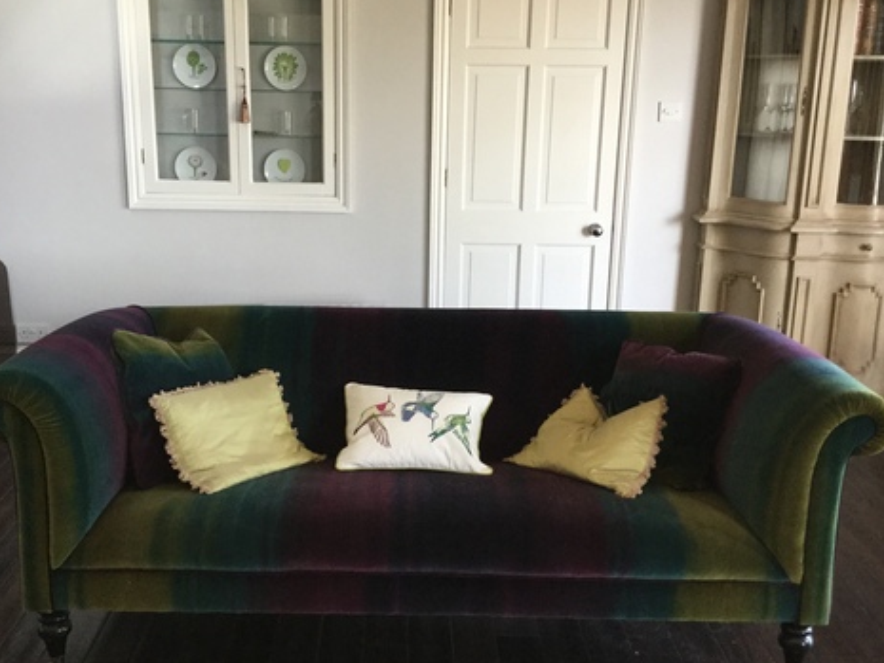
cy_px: 336
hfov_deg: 46.7
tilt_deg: -19.1
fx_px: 1022
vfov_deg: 36.0
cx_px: 405
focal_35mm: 40
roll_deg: -0.9
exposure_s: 1/33
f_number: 2.4
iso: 100
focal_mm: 3.3
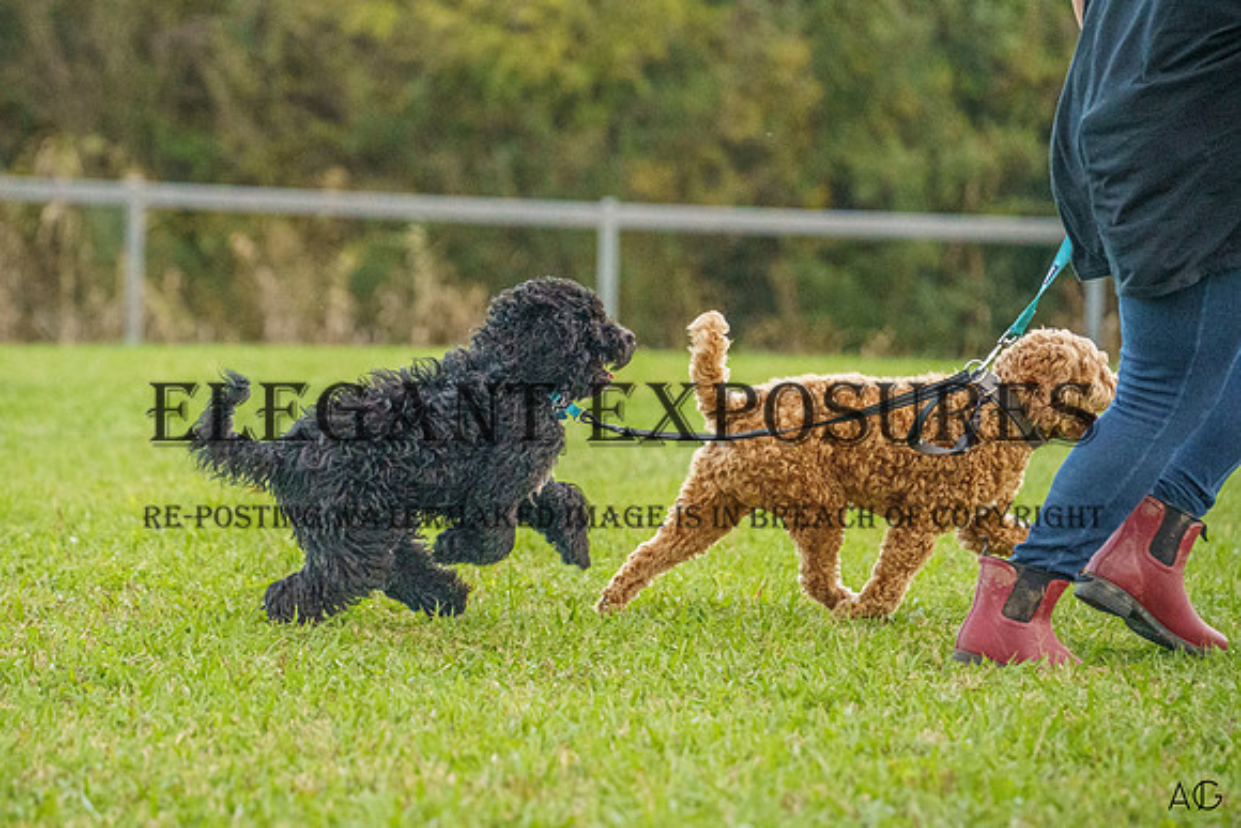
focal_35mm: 235
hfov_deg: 8.8
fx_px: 8090
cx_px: 513
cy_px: 444
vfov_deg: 5.9
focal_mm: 200
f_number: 5.6
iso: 6400
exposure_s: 1/1000
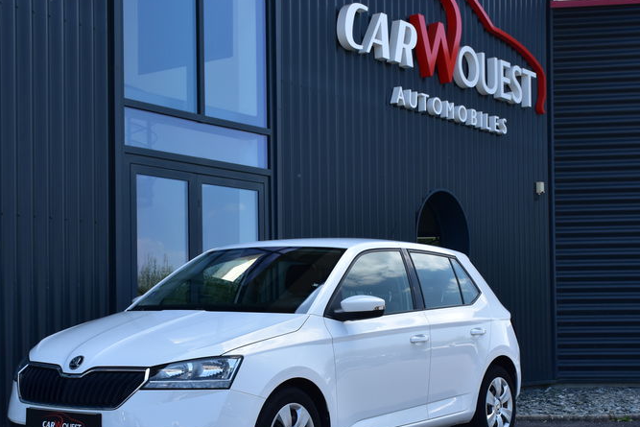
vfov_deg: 22.3
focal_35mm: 61
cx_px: 306
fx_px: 1080
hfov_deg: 33.0
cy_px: 277
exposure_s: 1/250
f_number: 10
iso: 400
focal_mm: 27
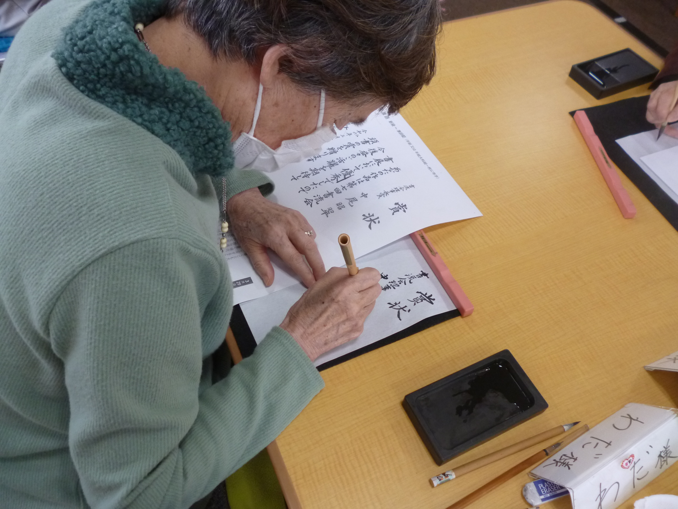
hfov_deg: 63.4
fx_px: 548
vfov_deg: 49.7
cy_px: 254
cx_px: 339
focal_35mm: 28
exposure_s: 1/60
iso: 250
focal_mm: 5
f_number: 3.1
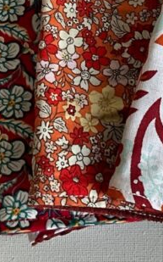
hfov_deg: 12.7
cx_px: 143
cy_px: -24
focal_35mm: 102
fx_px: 725
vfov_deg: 19.6
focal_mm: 3
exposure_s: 1/84
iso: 64
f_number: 1.8
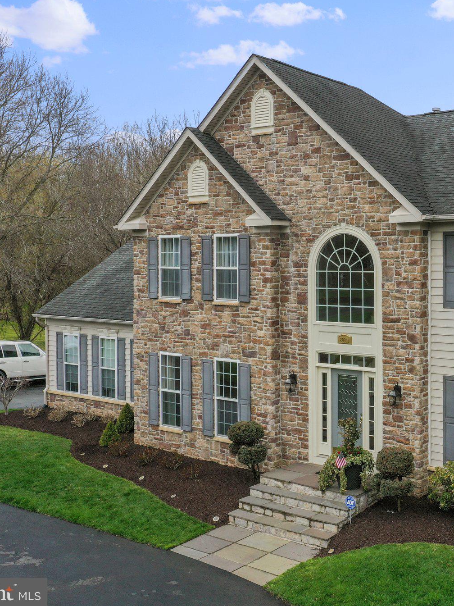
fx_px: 717
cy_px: 303
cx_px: 409
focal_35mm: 41
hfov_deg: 33.3
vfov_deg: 45.8
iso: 100
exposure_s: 1/320
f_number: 5.6
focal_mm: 10.26
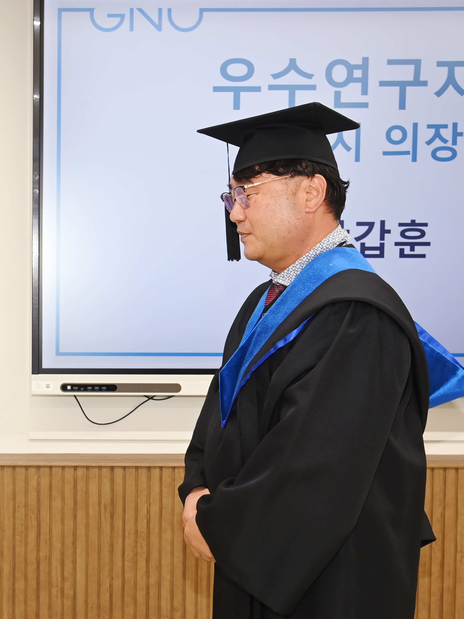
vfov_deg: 34.3
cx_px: 6
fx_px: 1001
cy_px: 352
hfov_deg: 24.9
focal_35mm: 56
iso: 1250
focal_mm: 31
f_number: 6.3
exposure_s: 1/250
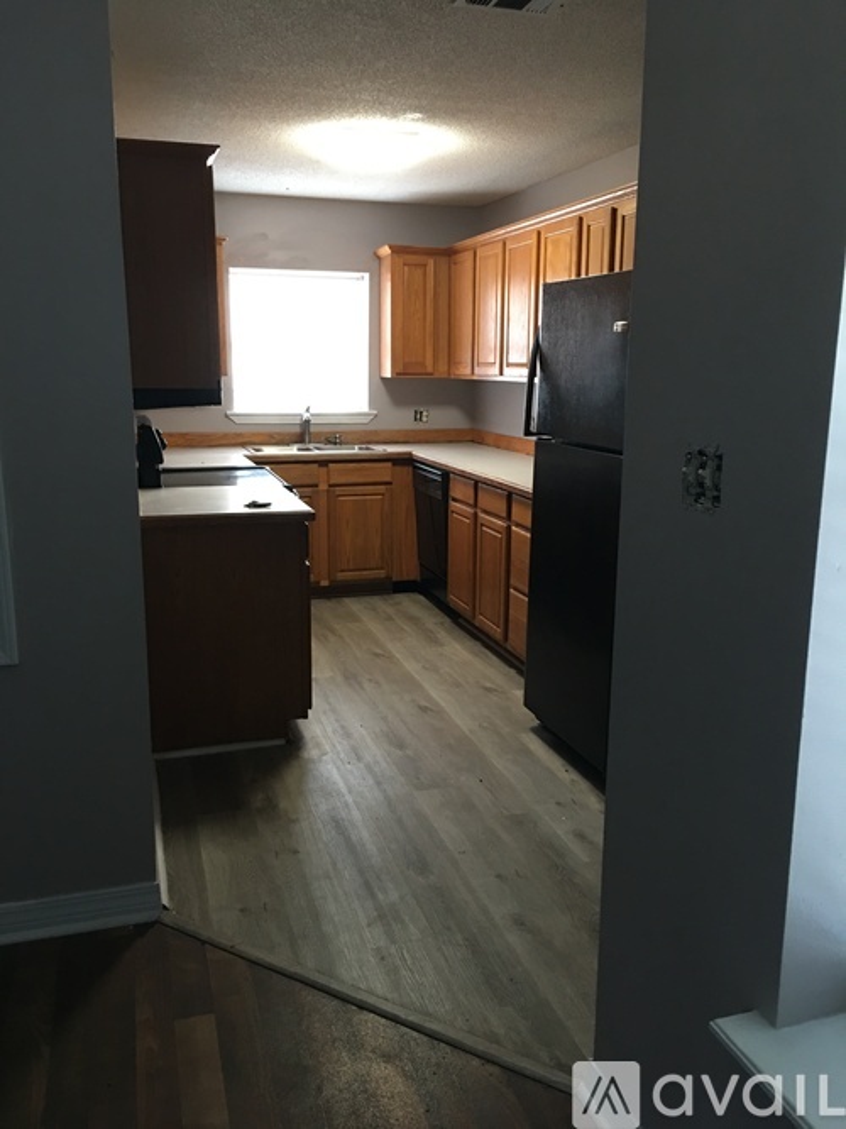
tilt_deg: -11.4
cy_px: 564
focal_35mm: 29
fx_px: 945
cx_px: 423
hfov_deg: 48.2
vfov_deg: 61.7
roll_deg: +0.2
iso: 100
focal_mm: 4.15
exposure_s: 1/10
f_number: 2.2
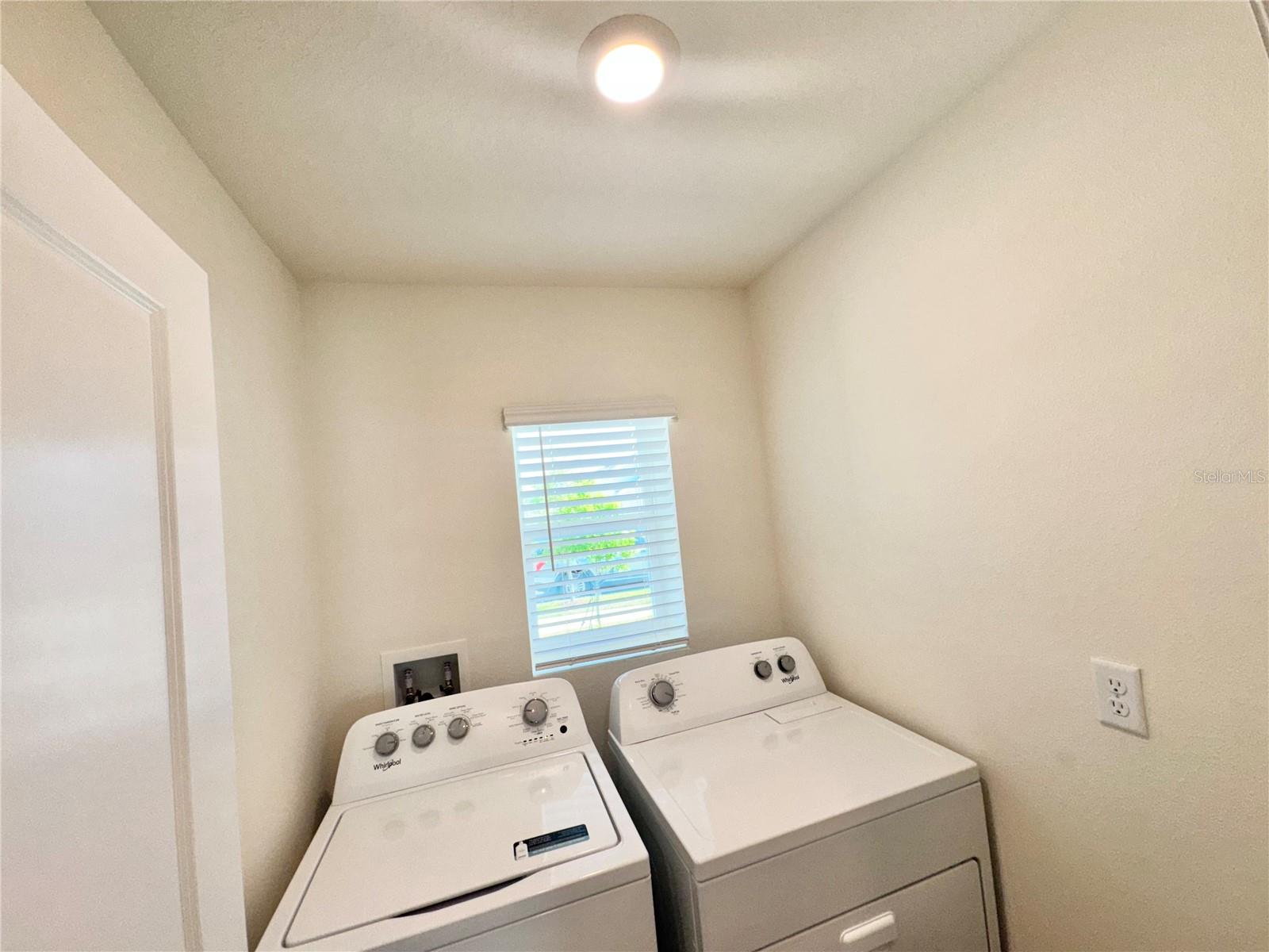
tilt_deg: +2.7
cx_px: 634
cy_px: 476
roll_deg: +6.0
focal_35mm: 14
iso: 50
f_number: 2.2
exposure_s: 1/120
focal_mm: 2.22
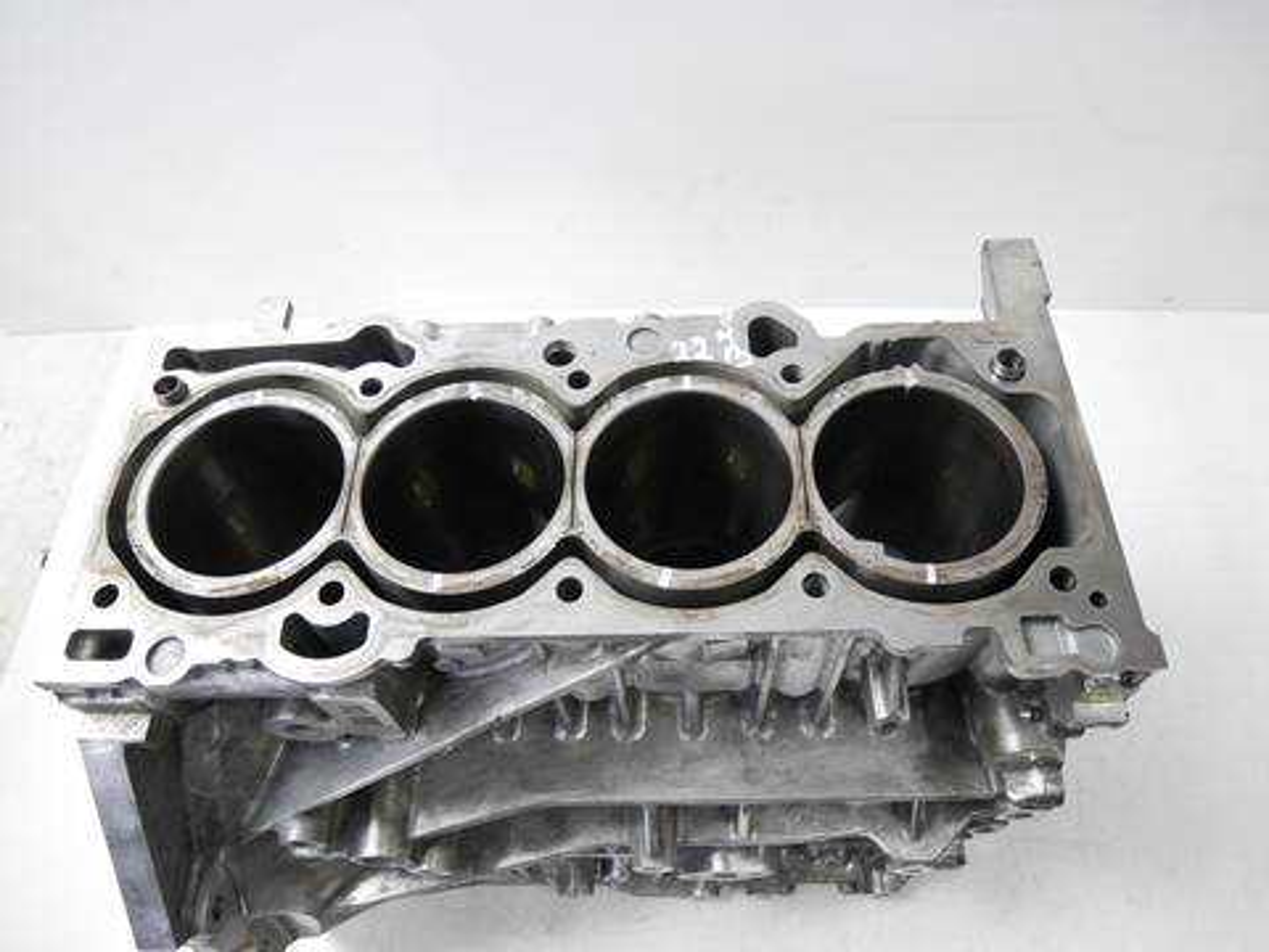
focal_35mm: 24
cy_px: 476
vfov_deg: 56.8
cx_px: 634
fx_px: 880
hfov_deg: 71.6
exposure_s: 1/60
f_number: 3.5
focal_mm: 12
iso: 800
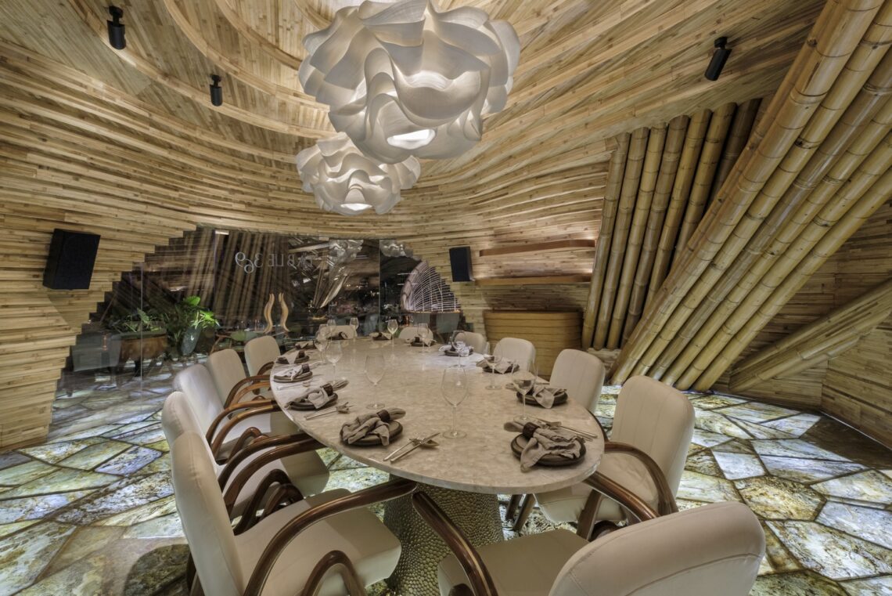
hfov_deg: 100.4
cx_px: 446
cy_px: 298
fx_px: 372
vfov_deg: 77.4
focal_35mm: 15
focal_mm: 10
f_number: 11
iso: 640
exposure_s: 1/3
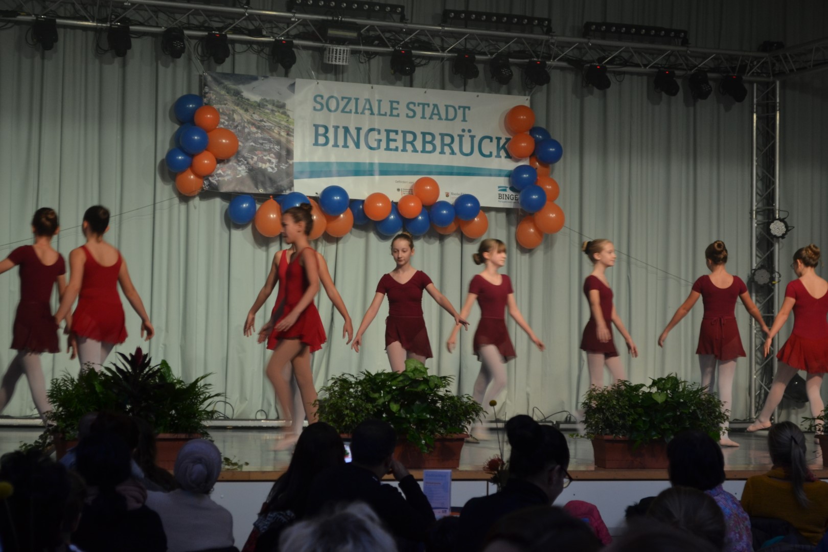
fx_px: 1897
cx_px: 414
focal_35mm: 82
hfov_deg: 24.6
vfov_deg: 16.6
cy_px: 276
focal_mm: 55
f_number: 5.6
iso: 400
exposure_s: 1/40
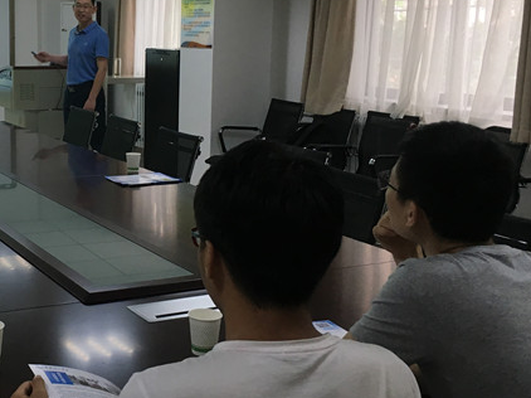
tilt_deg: -9.0
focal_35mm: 55
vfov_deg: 26.5
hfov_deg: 33.4
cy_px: 168
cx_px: 70
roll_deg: +0.2
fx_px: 843
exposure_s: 1/33
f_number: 2.2
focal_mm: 4.15
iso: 40
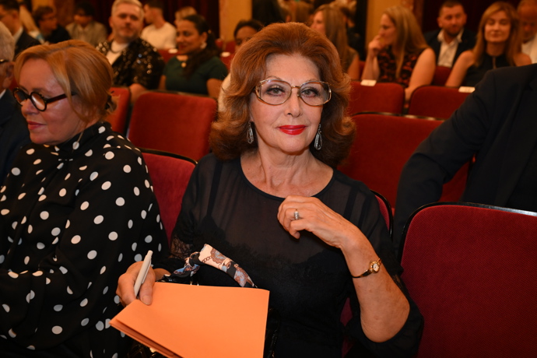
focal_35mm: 38
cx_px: 268
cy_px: 179
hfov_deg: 50.7
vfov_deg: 35.1
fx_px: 567
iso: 2000
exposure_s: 1/125
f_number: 4.5
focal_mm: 38
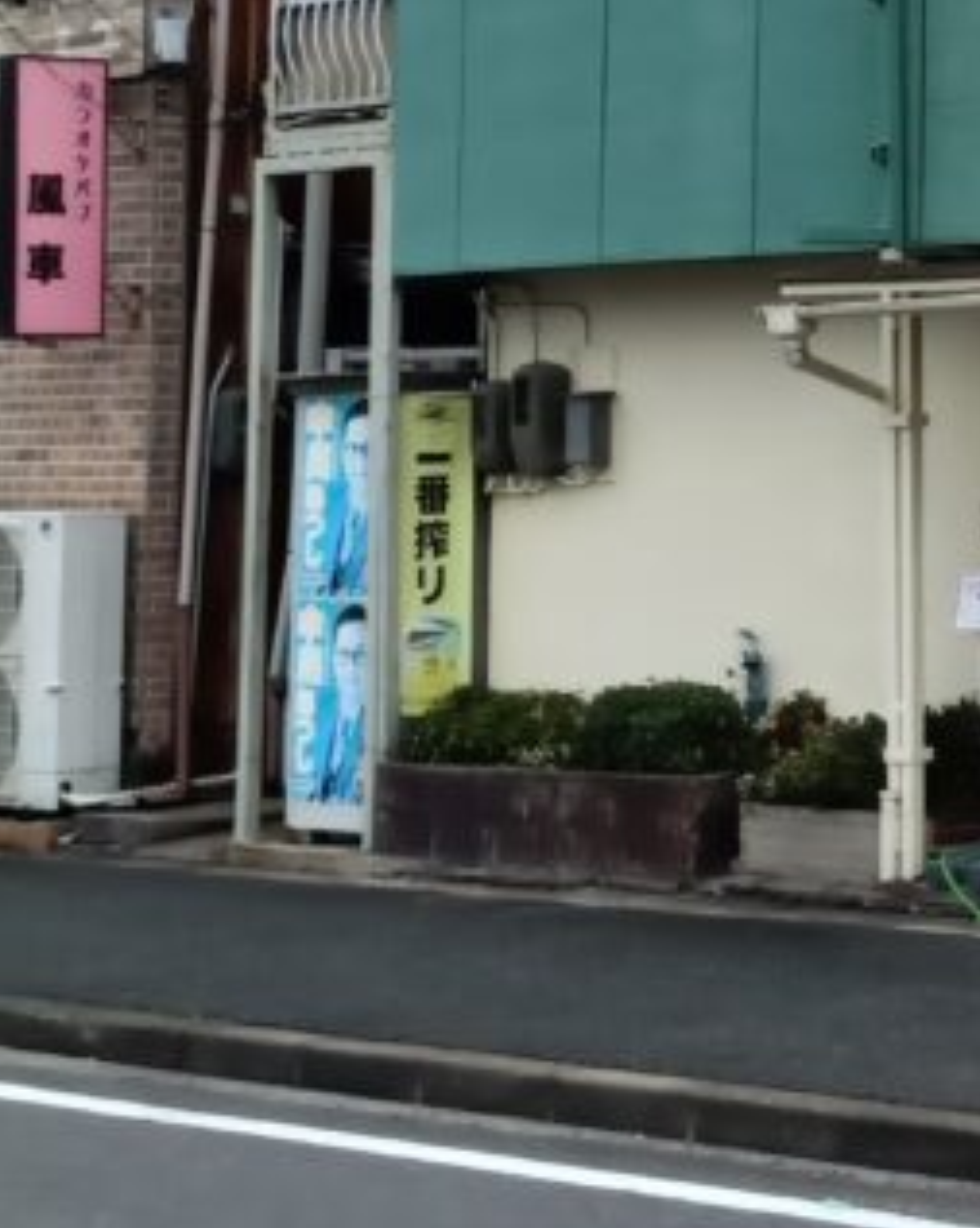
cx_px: 1608
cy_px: 116
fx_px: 3667
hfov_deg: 14.0
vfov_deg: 18.7
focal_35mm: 101
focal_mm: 4.7
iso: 64
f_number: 1.7
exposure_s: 1/684
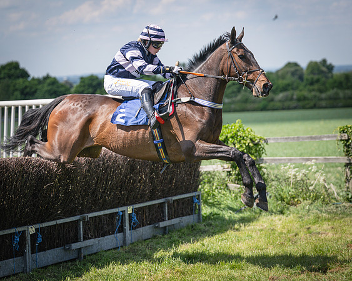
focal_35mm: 112
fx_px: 1167
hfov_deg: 17.2
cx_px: 157
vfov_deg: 13.7
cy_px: 122
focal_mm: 84
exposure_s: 1/3200
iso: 200
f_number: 2.8
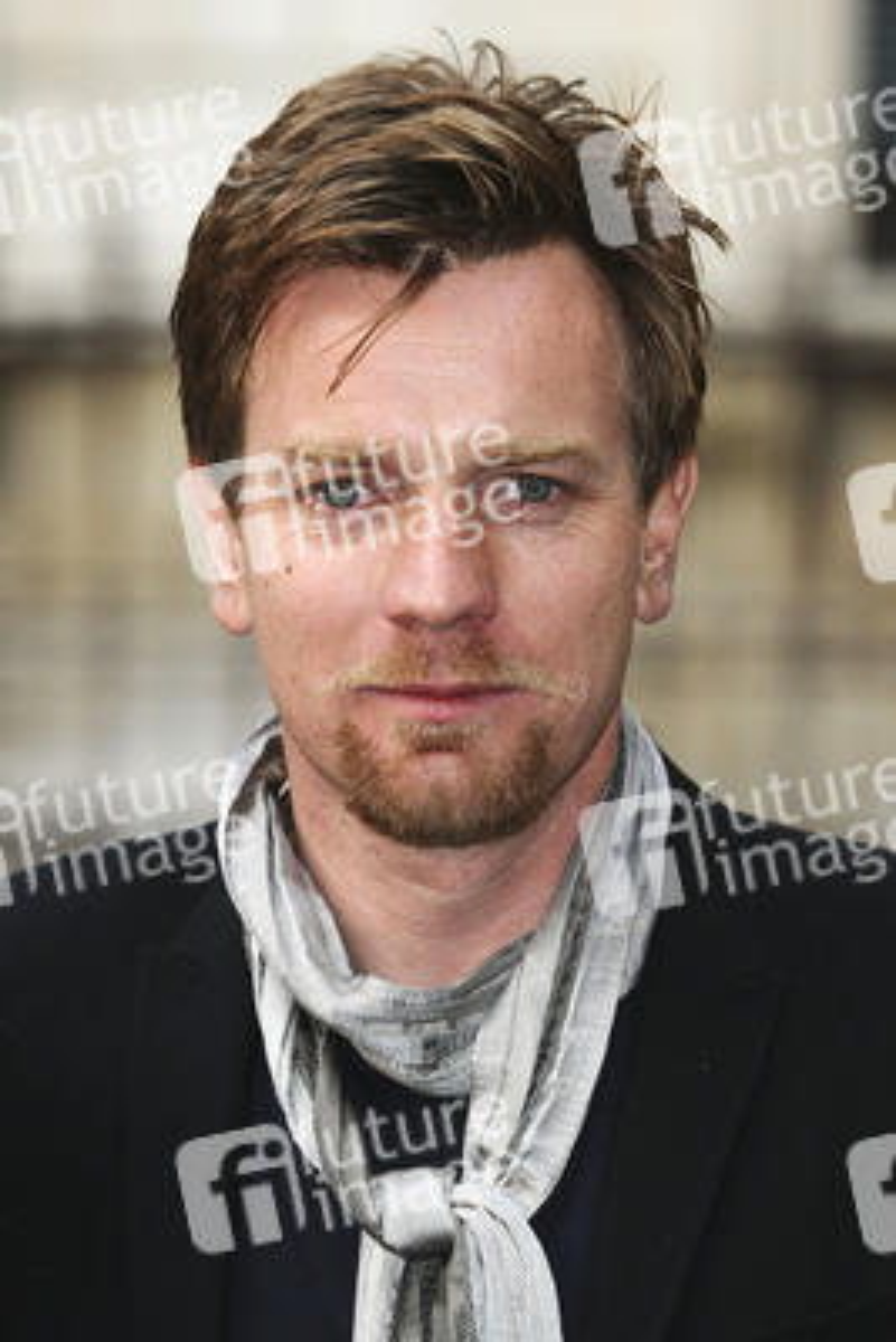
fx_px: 9791
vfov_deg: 7.8
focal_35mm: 262
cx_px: 448
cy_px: 671
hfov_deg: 5.2
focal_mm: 175
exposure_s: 1/160
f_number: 5.6
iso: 320
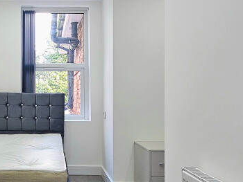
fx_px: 267
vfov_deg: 37.8
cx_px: 58
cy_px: 88
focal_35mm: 38
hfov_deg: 47.0
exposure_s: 1/70.9
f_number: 2.2
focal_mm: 2.2
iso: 160
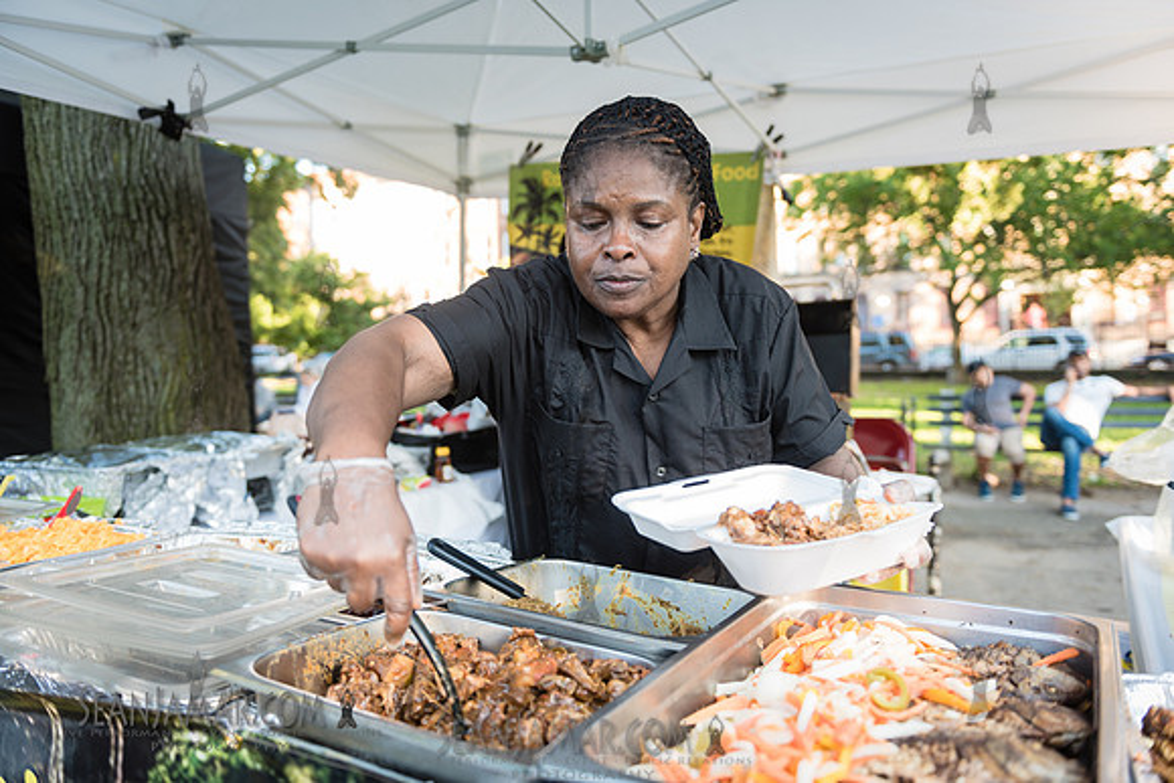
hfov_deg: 65.5
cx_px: 587
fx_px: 913
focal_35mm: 28
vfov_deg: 46.4
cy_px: 392
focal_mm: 28
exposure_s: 1/80
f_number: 2.8
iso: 200
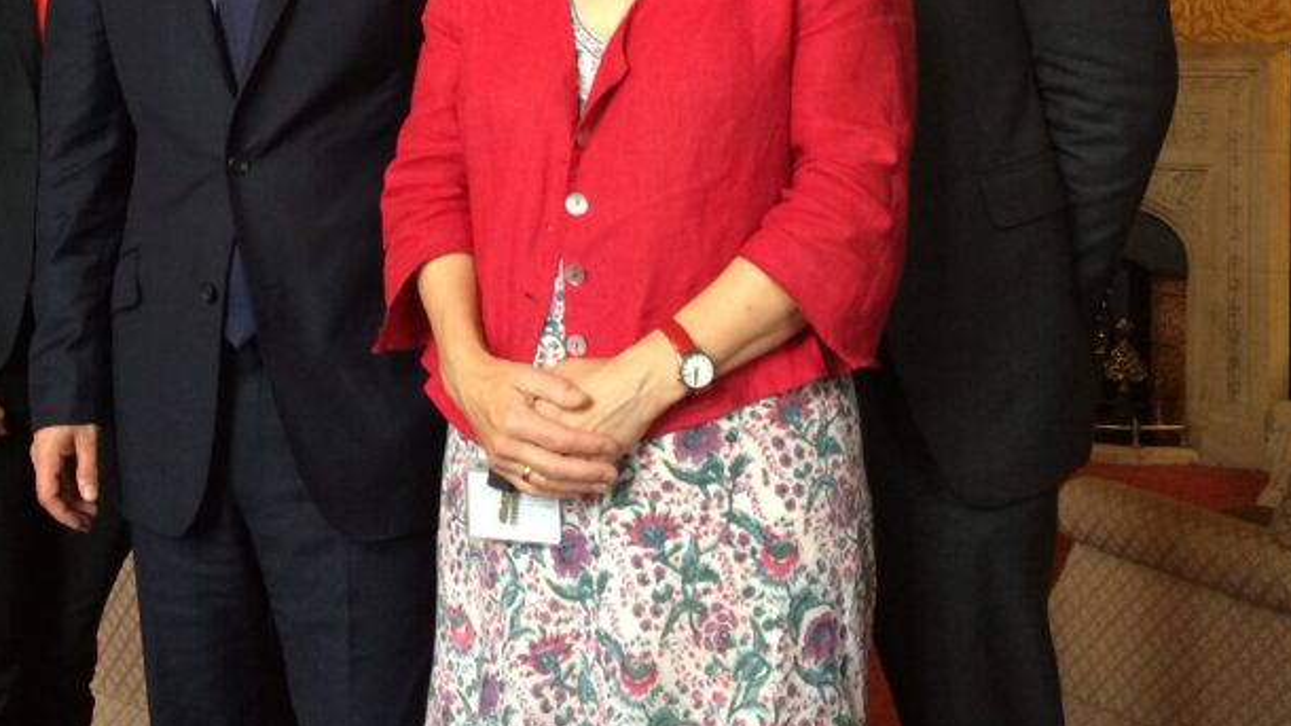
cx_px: 430
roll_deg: -1.0
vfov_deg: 22.0
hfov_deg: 38.7
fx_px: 1814
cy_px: 59
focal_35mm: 53
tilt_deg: +1.8
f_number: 2.2
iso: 200
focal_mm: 4.15
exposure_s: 1/30
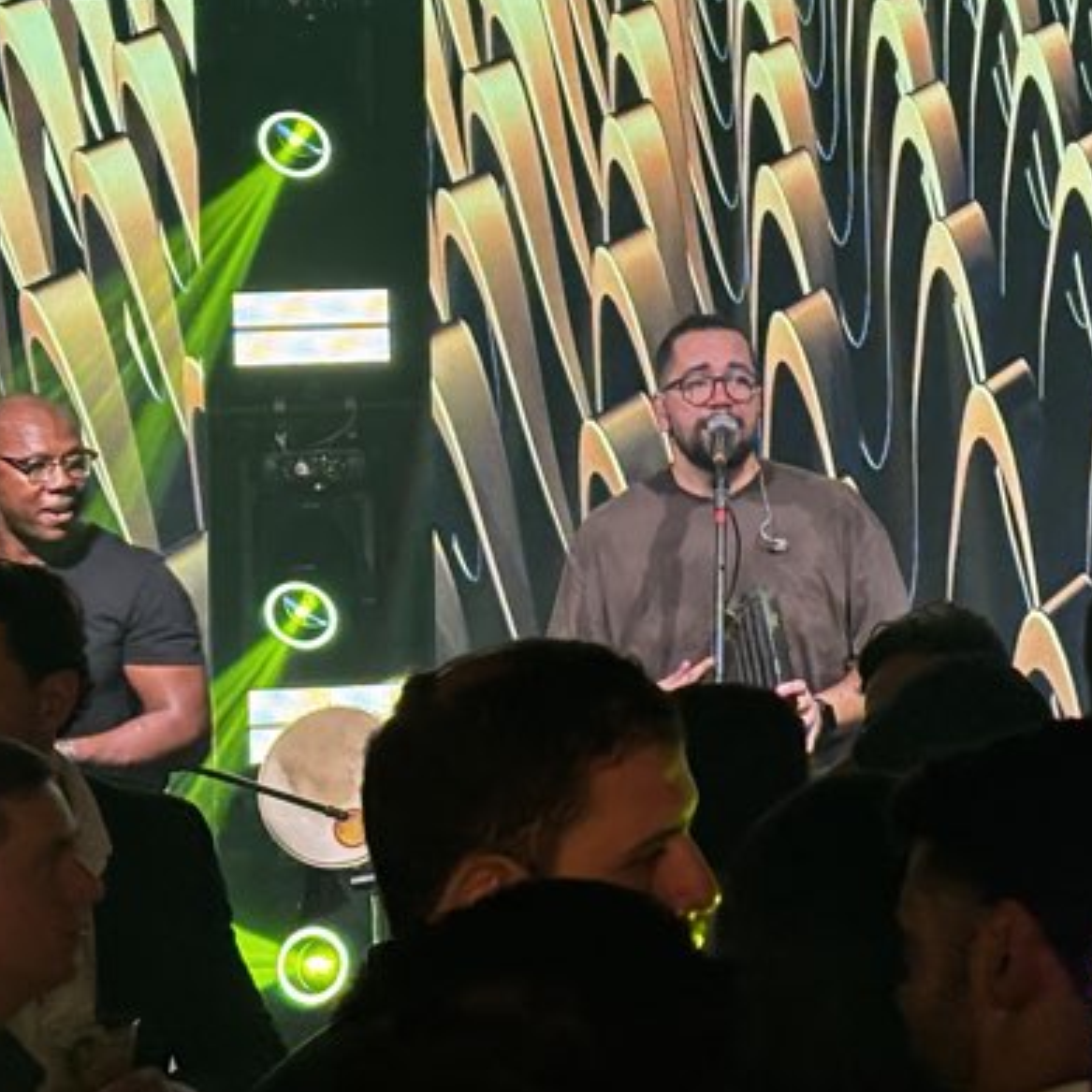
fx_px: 4640
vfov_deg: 13.3
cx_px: 1145
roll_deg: +2.0
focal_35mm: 130
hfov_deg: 13.2
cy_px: 184
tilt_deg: +2.2
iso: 160
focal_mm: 5.96
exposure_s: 1/40
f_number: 1.6
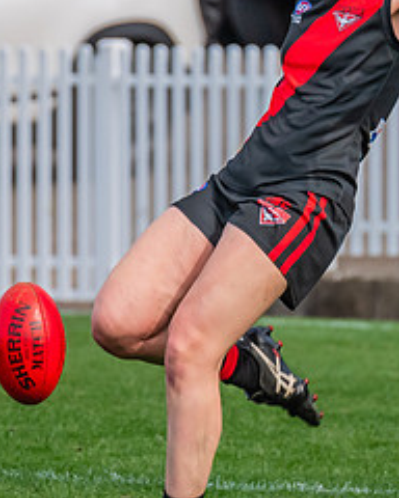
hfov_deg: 1.3
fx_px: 18186
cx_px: 263
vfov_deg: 1.6
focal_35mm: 1232
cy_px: 262
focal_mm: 360
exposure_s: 1/1250
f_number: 9
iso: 800
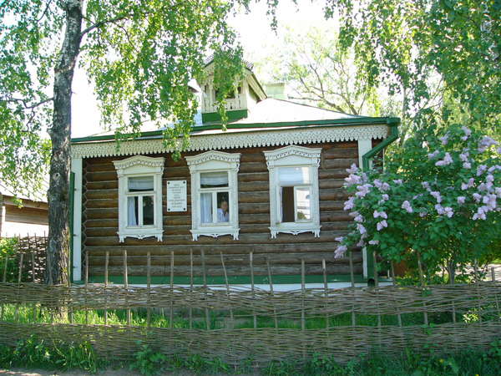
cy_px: 188
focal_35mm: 36
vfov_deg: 39.7
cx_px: 250
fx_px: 521
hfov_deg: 51.4
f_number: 2.8
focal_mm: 6
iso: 50
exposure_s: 1/80
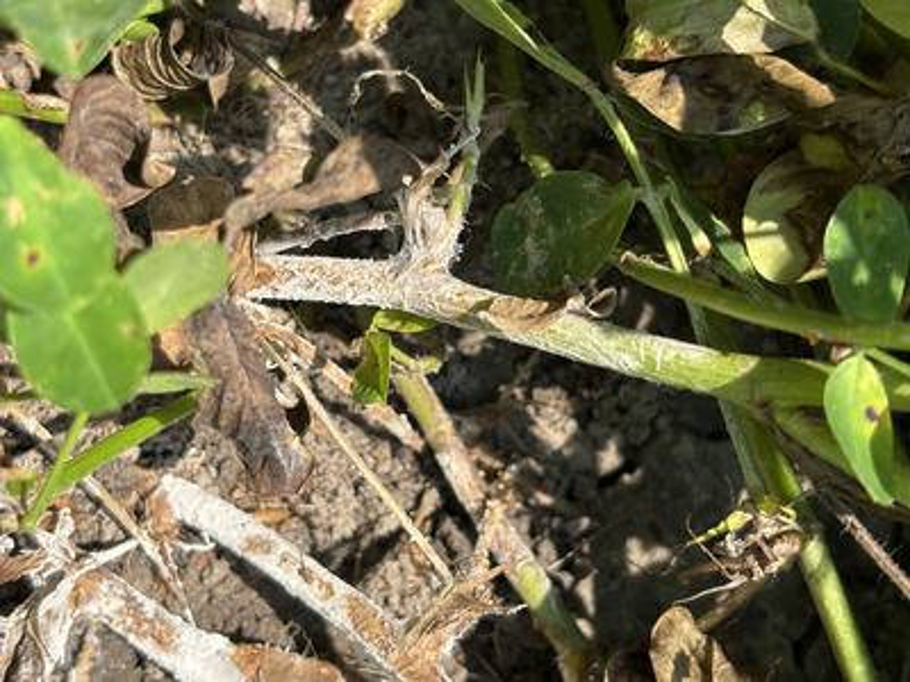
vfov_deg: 28.0
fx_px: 1367
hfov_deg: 36.8
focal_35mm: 52
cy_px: 341
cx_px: 455
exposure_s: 1/1027
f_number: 1.6
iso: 32
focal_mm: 5.96
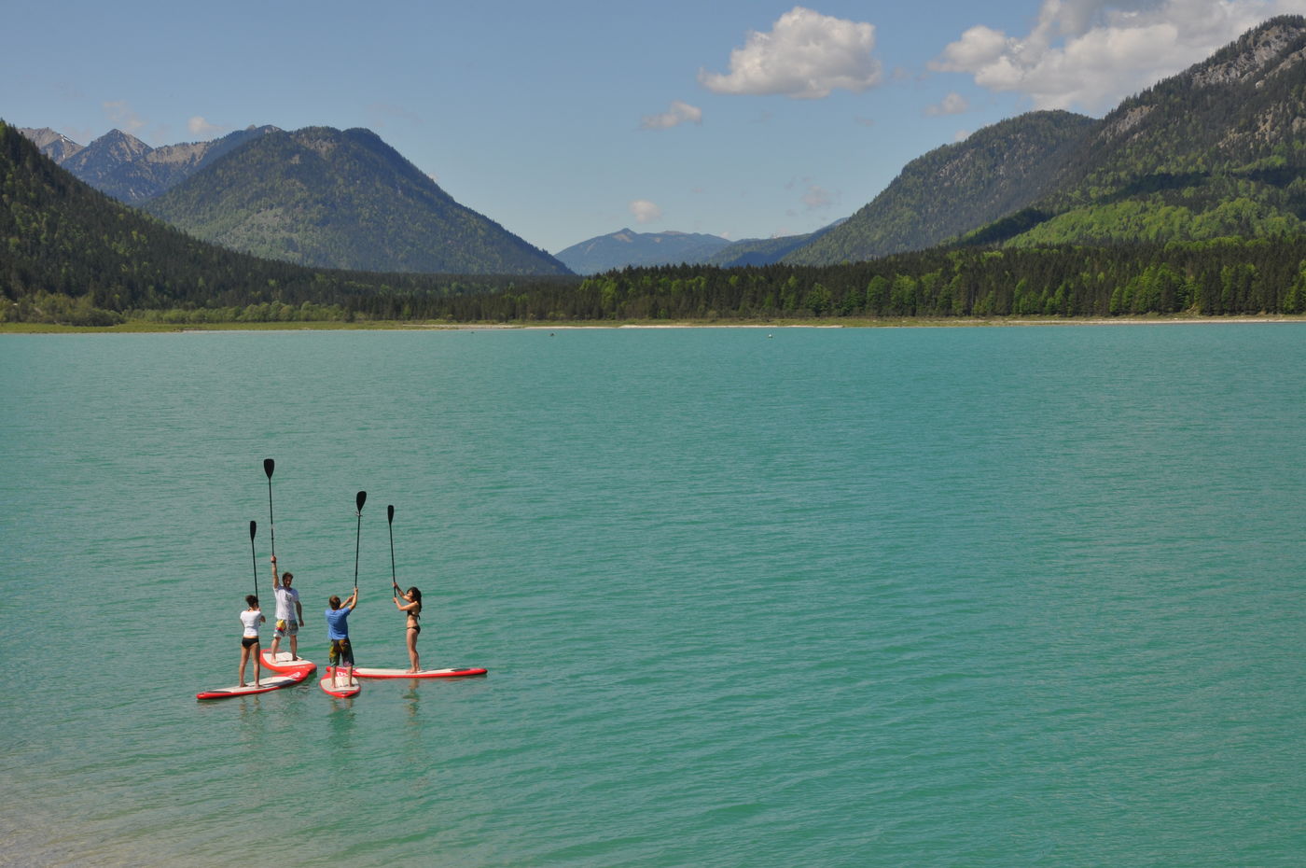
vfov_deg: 19.7
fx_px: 2500
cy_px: 434
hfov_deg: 29.3
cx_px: 653
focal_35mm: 69
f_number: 14
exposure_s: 1/200
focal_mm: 46
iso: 200
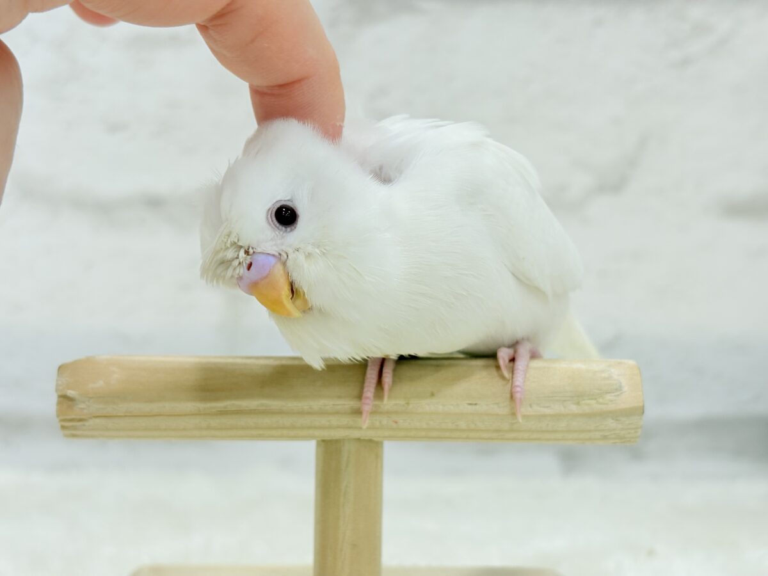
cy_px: 288
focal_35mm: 52
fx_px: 1154
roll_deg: +0.3
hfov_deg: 36.8
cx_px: 384
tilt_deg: -3.7
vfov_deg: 28.0
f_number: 1.6
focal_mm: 5.96
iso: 64
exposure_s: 1/100
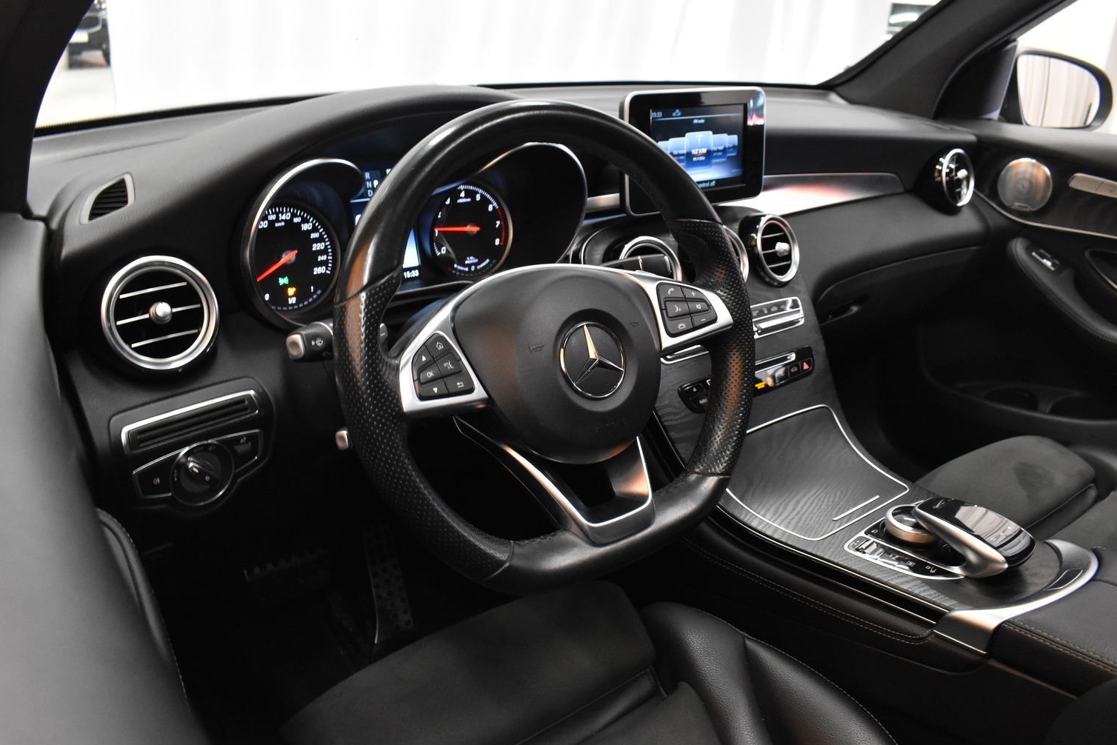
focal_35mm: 29
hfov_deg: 63.6
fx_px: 900
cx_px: 562
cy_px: 355
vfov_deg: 45.0
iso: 3200
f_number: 5.6
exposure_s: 1/8
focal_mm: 18
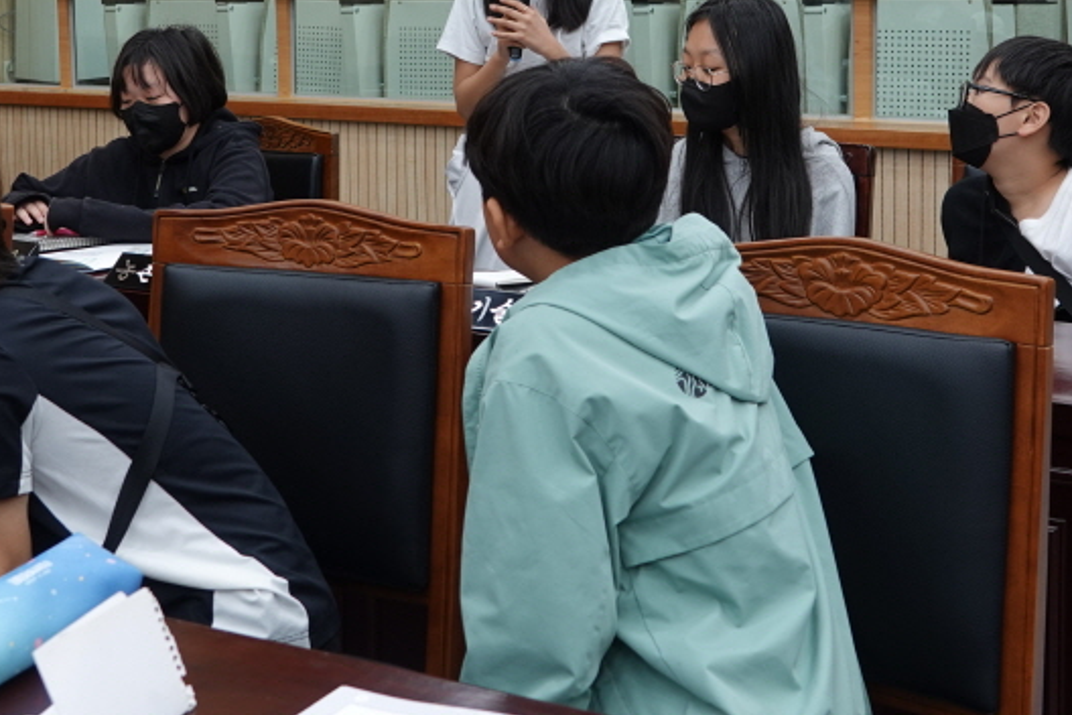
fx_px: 1578
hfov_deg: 37.5
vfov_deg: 24.8
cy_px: 73
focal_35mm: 53
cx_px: 546
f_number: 2.8
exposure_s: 1/30
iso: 100
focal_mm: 10.38
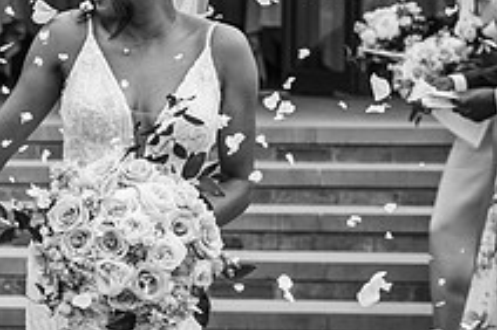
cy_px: 87
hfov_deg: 11.7
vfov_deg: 8.1
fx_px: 2345
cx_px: -164
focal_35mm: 170
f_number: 5
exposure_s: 1/1000
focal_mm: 62
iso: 360
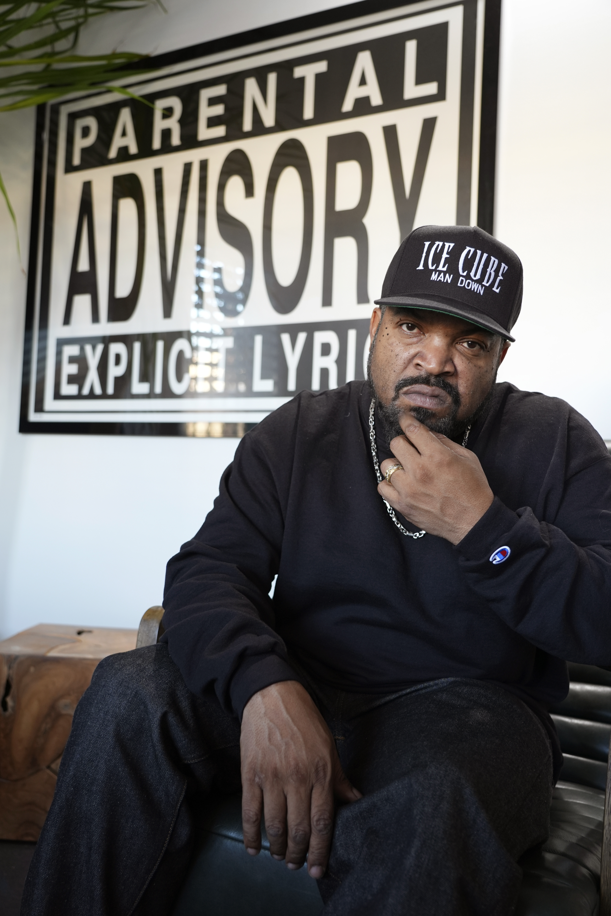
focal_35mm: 31
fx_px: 789
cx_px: 306
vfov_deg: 60.3
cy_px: 458
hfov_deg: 42.3
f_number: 4
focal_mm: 31
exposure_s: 1/20
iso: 800
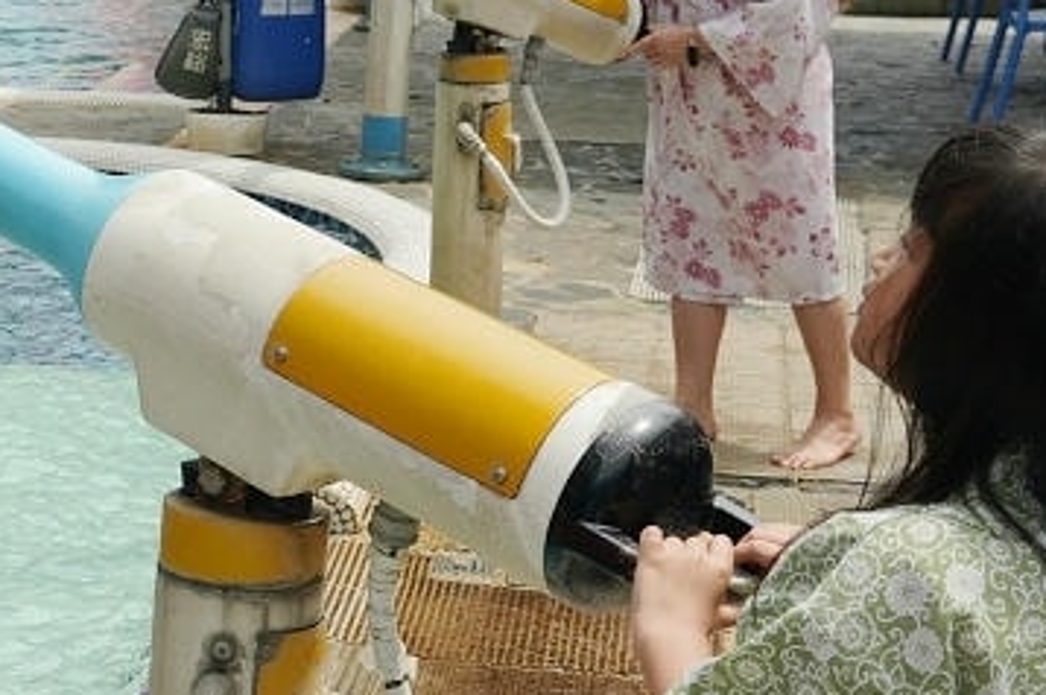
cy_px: 292
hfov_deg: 18.5
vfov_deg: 13.1
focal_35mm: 104
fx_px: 3019
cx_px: -245
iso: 100
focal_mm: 31
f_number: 5.6
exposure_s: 1/320
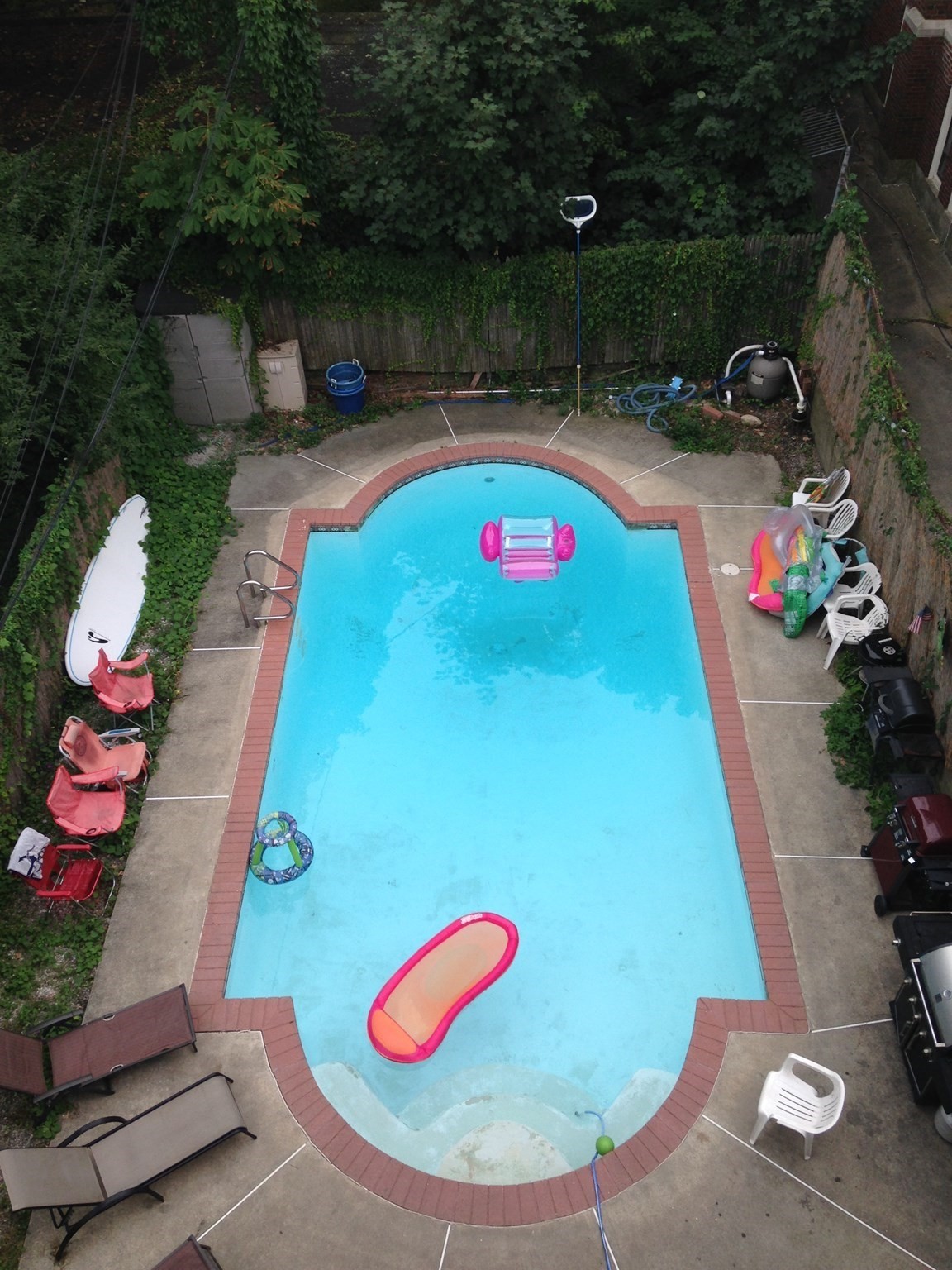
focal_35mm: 33
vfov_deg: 55.4
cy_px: 635
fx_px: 1210
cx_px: 476
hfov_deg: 42.9
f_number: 2.4
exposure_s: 1/161
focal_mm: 4.12
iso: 50
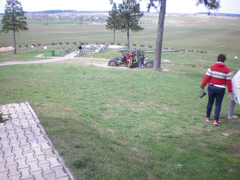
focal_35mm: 38
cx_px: 120
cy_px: 90
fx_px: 263
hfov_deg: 49.0
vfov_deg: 37.7
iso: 64
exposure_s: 1/320
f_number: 3.1
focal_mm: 6.3
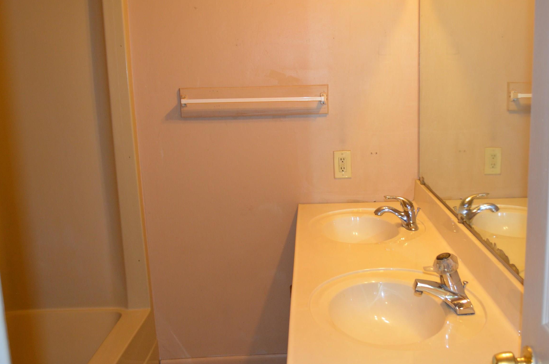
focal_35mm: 40
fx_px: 609
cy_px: 186
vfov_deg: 33.3
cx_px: 353
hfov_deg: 48.0
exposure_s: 1/60
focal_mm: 20
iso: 800
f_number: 3.8
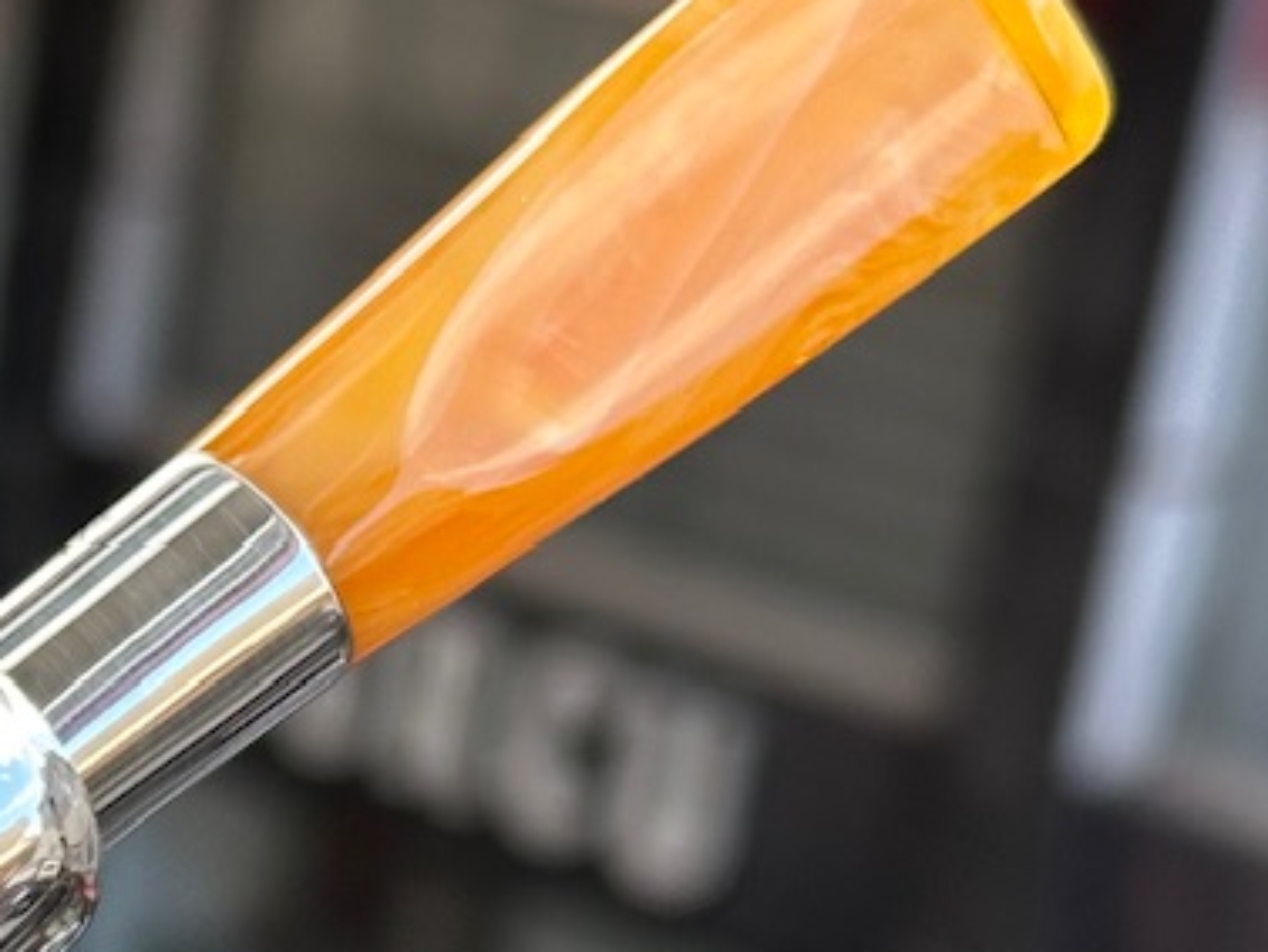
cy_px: 1218
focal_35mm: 163
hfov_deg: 11.7
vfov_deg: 9.0
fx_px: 5973
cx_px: -447
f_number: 1.78
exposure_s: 1/532
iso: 64
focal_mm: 6.86
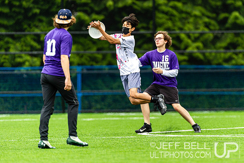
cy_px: 78
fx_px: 3866
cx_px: 153
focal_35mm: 571
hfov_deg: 3.6
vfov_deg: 2.4
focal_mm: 400
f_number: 4
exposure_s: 1/1000
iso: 400
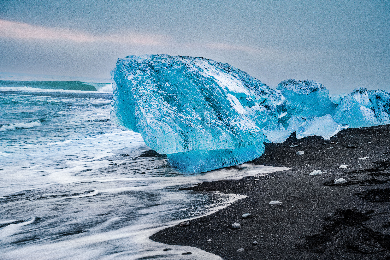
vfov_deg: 23.8
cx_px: 195
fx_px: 617
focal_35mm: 57
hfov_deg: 35.1
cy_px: 130
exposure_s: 1/25
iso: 1000
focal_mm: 57
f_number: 8
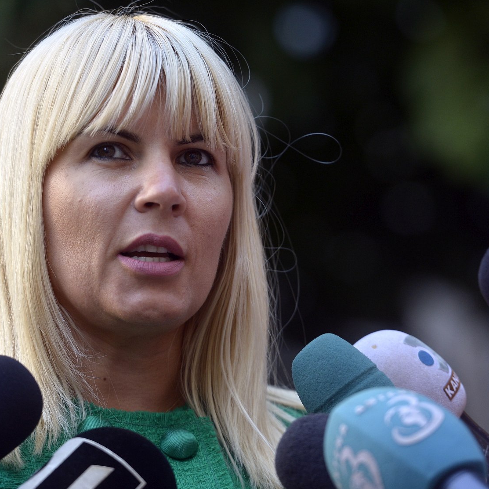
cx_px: 174
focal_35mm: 267
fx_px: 4267
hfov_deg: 6.6
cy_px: 248
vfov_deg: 6.6
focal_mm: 175
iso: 800
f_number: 5
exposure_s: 1/1000
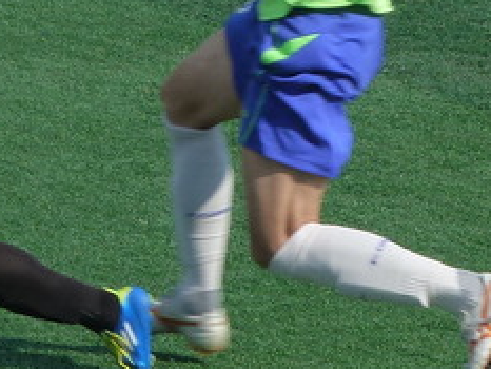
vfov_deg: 1.7
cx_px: -61
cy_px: 8
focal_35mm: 893
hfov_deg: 2.2
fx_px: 12673
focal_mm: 58.4
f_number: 5.6
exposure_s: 1/400
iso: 125
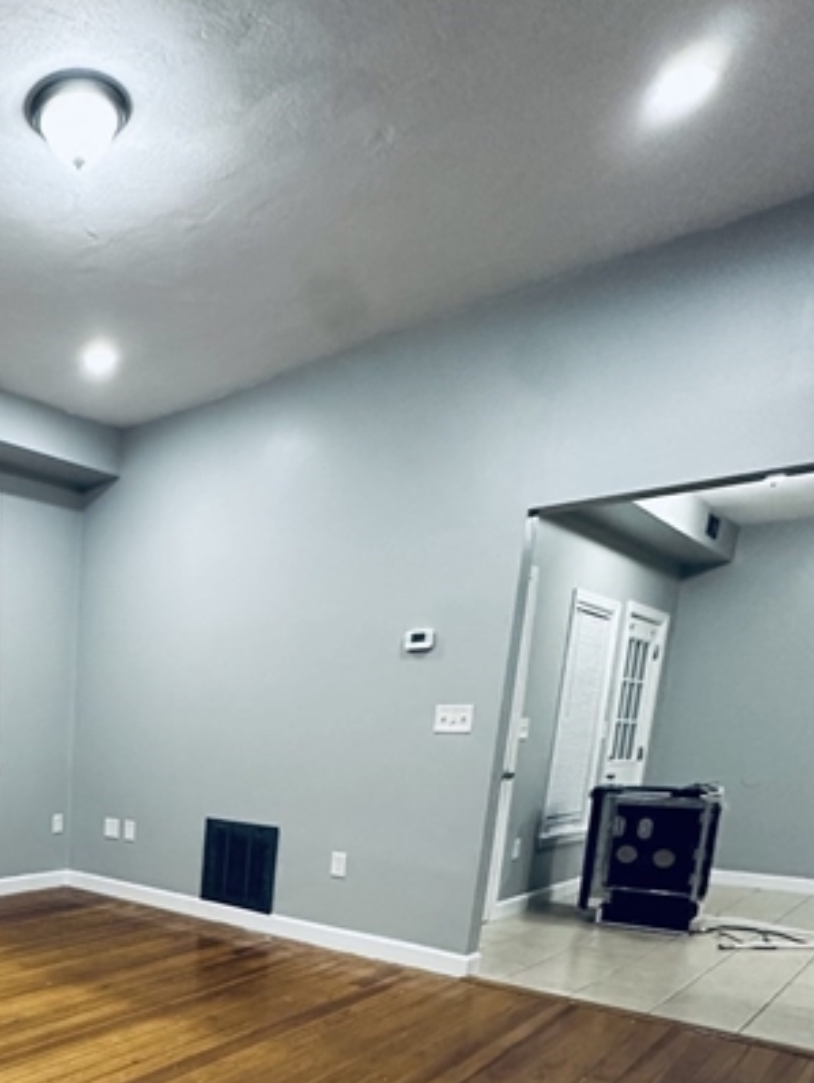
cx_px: 46
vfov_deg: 59.1
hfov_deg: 45.4
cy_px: 898
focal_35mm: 27
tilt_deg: -11.0
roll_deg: -2.2
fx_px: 846
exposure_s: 1/60
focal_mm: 2.22
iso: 320
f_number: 2.2
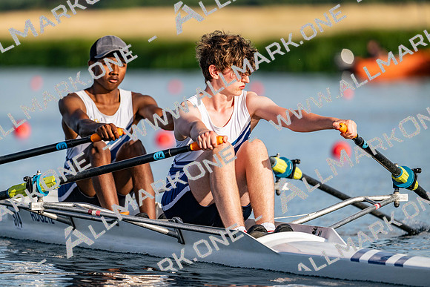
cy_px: 144
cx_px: 215
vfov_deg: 3.4
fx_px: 4779
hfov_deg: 5.2
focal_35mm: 400
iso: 250
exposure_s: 1/2500
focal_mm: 400
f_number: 4.5
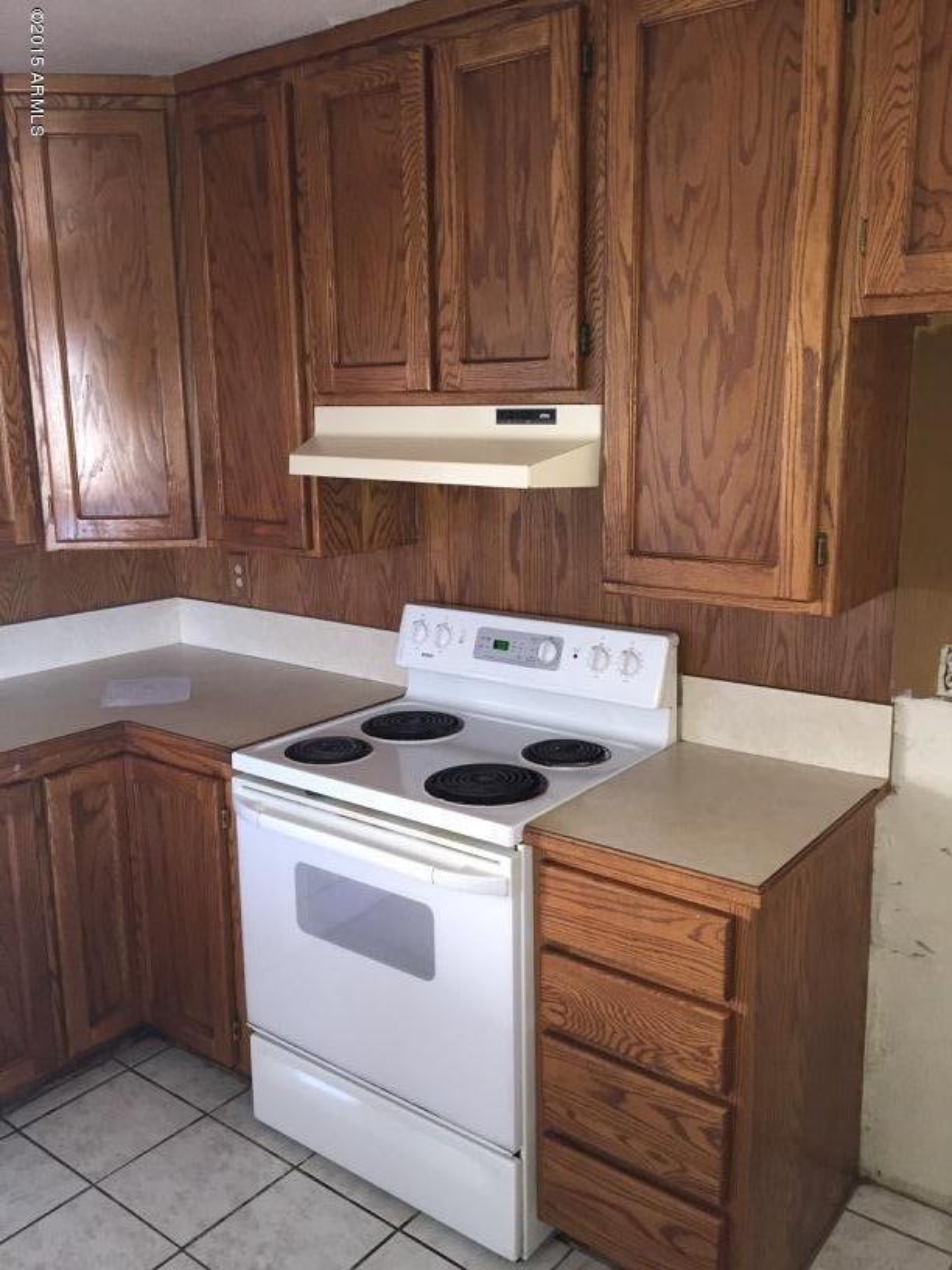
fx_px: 1063
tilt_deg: -11.1
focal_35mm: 29
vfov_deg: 61.7
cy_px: 635
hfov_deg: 48.2
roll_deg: +0.3
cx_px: 476
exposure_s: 1/24
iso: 160
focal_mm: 4.15
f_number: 2.2
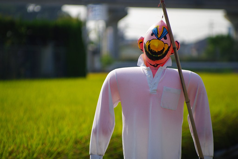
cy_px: 80
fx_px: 1339
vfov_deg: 6.8
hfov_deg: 10.2
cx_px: 119
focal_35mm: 202
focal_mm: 135
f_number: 2.8
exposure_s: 1/1600
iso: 100
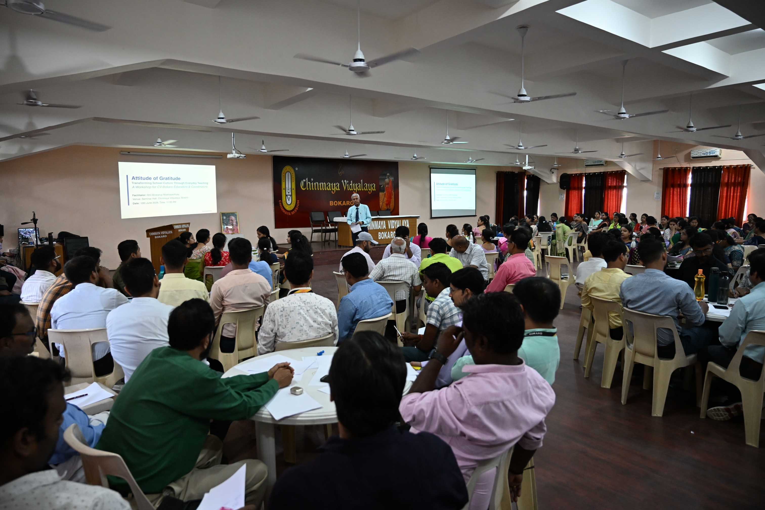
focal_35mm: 24
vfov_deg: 53.1
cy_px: 255
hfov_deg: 73.7
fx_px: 510
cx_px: 382
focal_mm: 24
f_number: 4
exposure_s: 1/125
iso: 3200
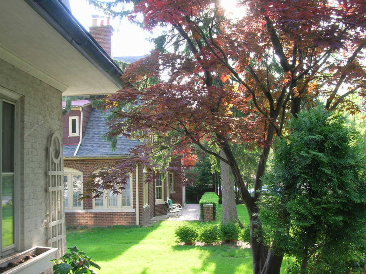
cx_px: 183
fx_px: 444
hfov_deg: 44.8
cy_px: 137
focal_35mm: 42
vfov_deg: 34.3
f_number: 5.2
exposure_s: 1/20
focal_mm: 7
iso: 50
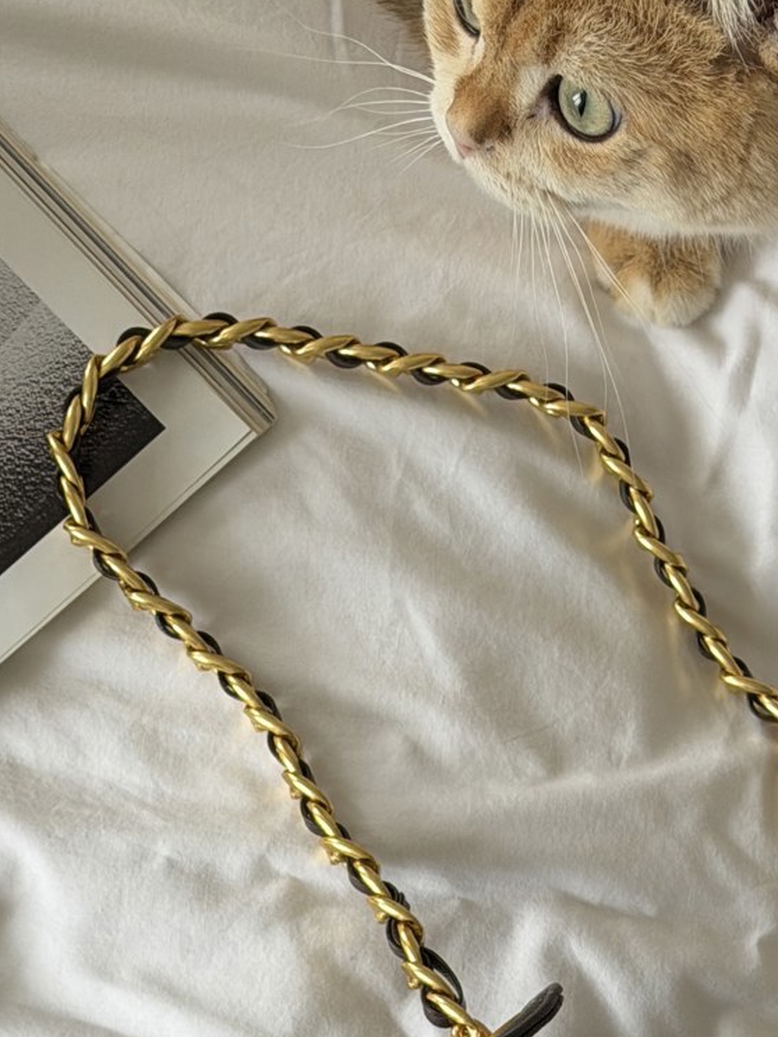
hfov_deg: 11.4
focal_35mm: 129
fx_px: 3866
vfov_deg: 15.0
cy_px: 1090
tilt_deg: -80.8
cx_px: 772
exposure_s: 1/60
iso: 125
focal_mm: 6.76
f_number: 1.78
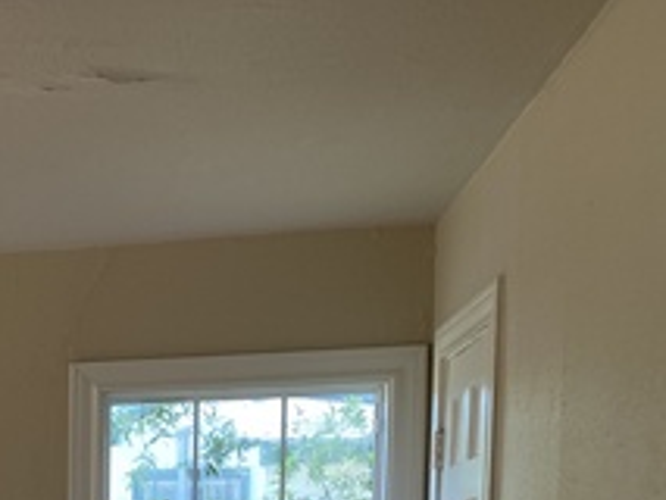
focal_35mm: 78
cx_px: -331
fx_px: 1502
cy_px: 744
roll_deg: +0.9
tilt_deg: -5.0
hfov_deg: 21.1
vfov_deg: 17.1
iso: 40
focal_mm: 4.25
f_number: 1.8
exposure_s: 1/120
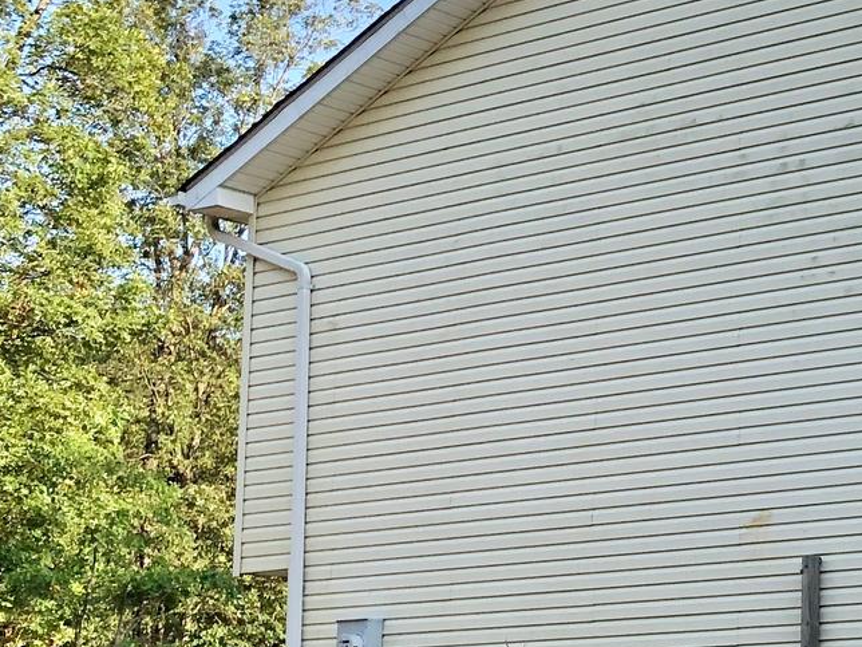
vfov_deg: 16.4
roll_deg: +0.6
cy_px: 555
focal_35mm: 89
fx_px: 2216
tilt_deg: +5.6
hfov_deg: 18.9
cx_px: 1360
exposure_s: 1/657
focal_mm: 3.99
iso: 20
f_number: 1.8
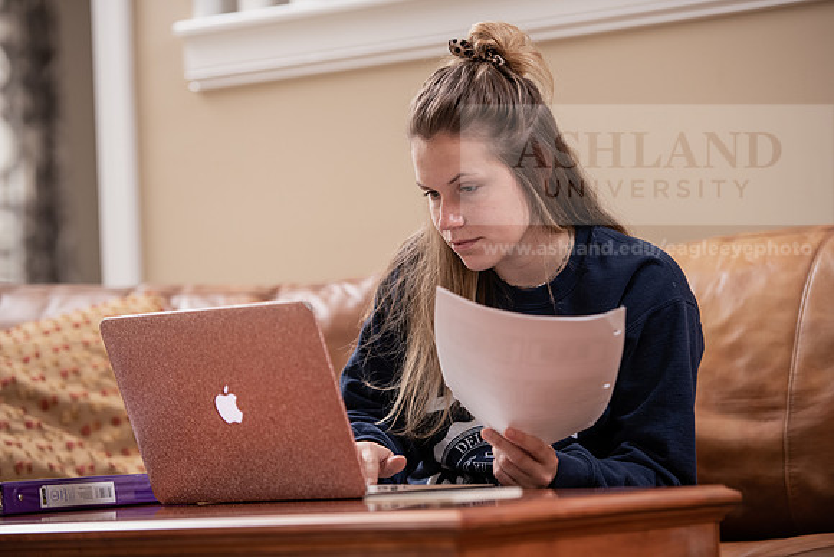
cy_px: 278
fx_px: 2896
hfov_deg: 16.4
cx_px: 417
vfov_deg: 11.0
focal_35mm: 125
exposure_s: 1/200
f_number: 3.2
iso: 1000
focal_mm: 125
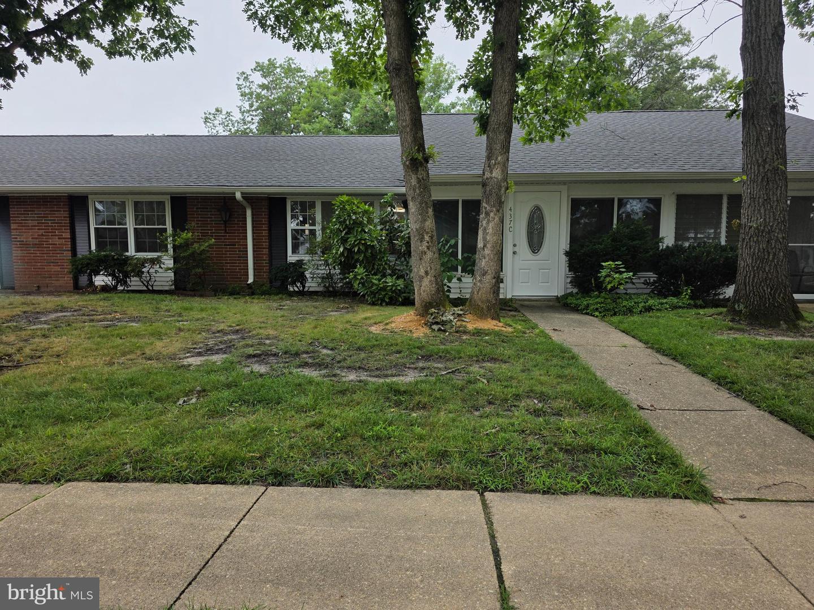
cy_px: 305
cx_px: 407
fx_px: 541
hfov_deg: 73.9
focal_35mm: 23
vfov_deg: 58.9
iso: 80
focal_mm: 6.3
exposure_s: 1/2296
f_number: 1.7
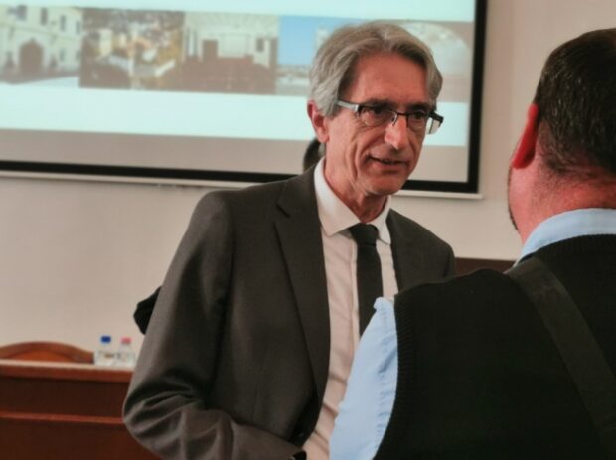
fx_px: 1155
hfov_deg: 29.9
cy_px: 230
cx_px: 308
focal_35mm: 65
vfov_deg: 22.5
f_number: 1.6
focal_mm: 5.56
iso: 100
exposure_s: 1/120
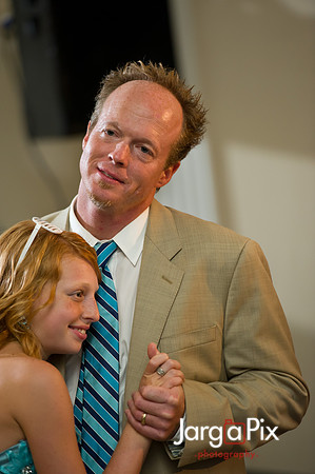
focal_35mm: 200
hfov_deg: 6.9
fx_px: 2631
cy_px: 237
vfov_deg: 10.3
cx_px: 158
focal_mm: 200
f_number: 3.2
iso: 1600
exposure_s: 1/125
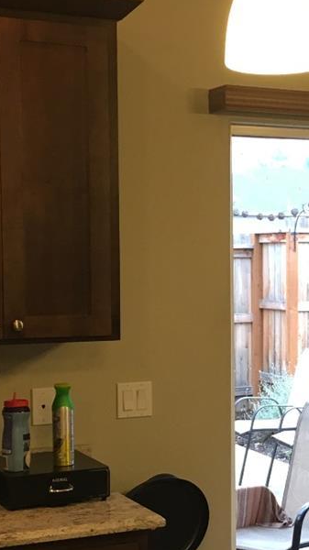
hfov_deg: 14.8
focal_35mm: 79
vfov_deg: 26.8
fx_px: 1152
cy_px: 336
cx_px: 359
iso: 80
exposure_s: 1/30
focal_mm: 4.15
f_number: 2.2
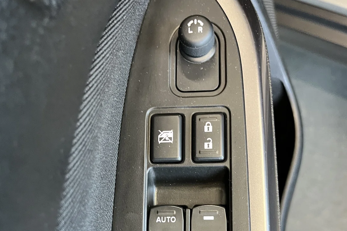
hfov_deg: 48.4
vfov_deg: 32.2
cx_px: 186
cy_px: 193
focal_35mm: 40
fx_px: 385
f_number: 1.6
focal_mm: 5.1
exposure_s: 1/50
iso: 250
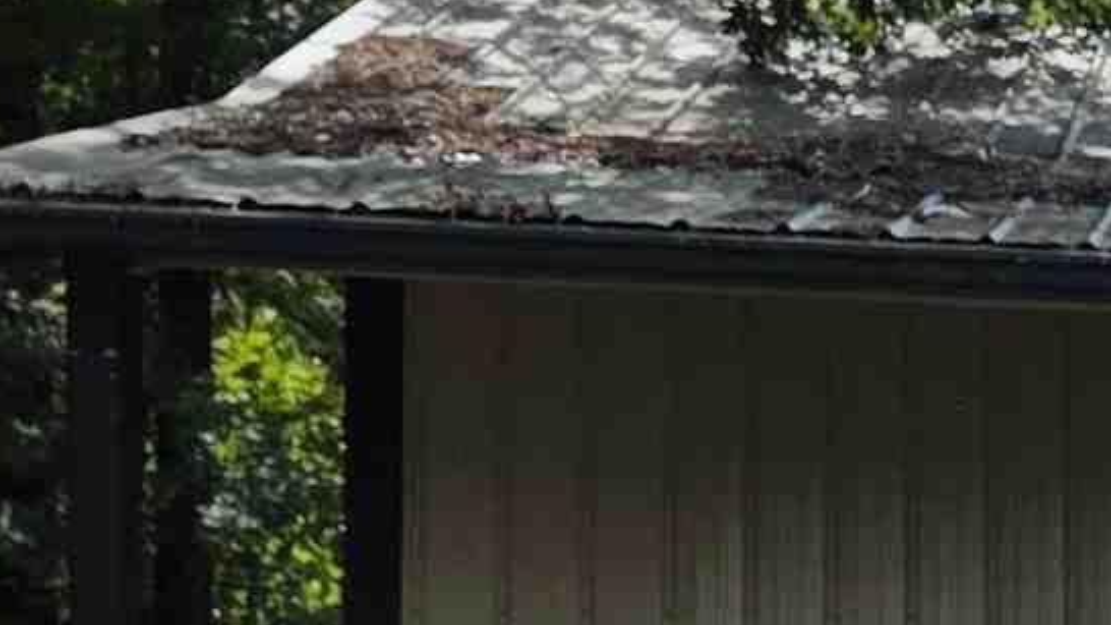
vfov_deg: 8.5
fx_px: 4153
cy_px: 739
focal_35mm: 141
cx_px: 2910
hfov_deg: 11.6
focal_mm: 6.3
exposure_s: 1/7061
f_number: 1.7
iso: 80
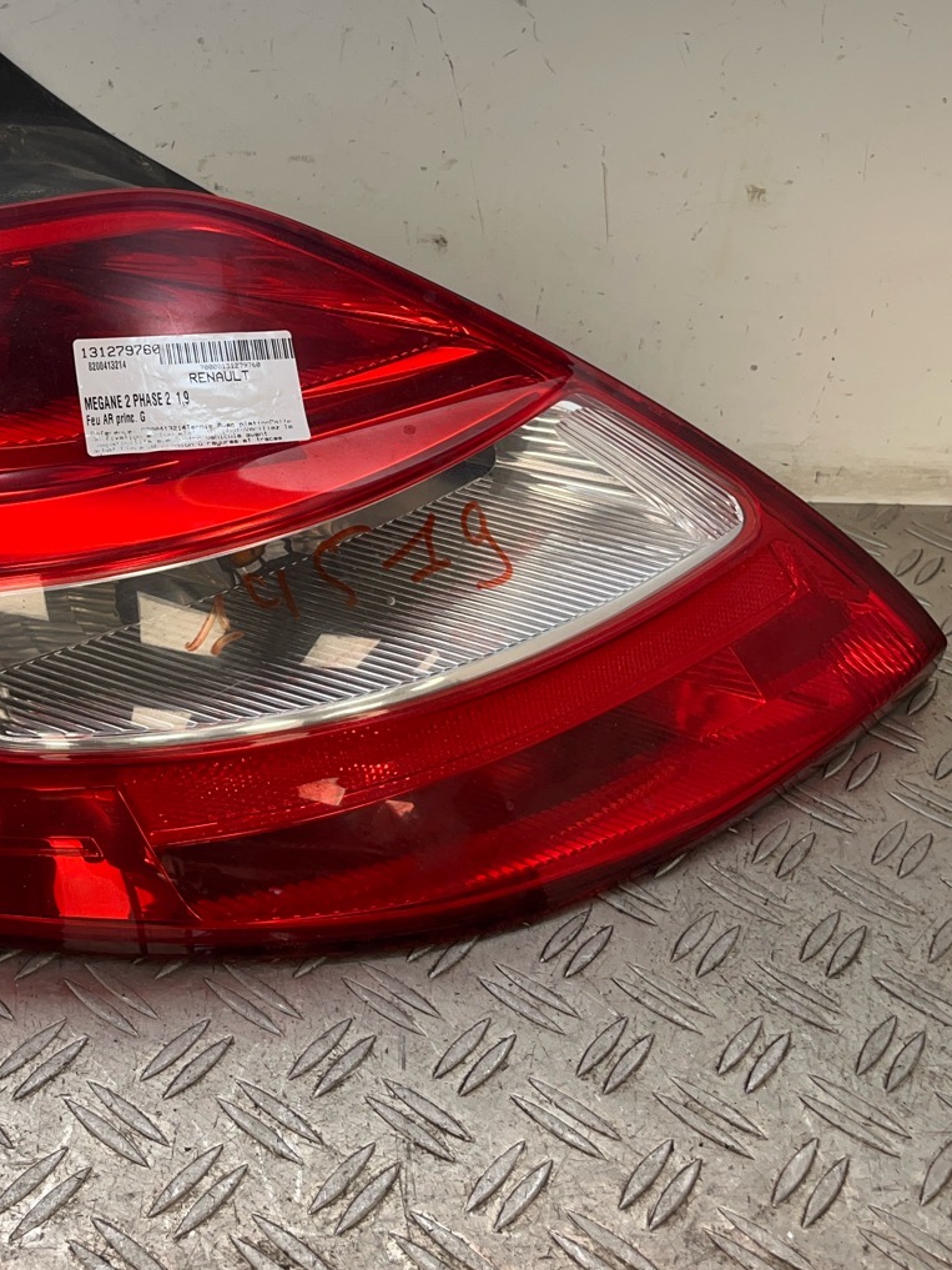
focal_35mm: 46
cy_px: 486
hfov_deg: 30.8
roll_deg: -4.5
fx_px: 1686
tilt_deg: -32.3
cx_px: 193
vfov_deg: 41.0
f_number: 1.6
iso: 64
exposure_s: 1/100
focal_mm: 5.1
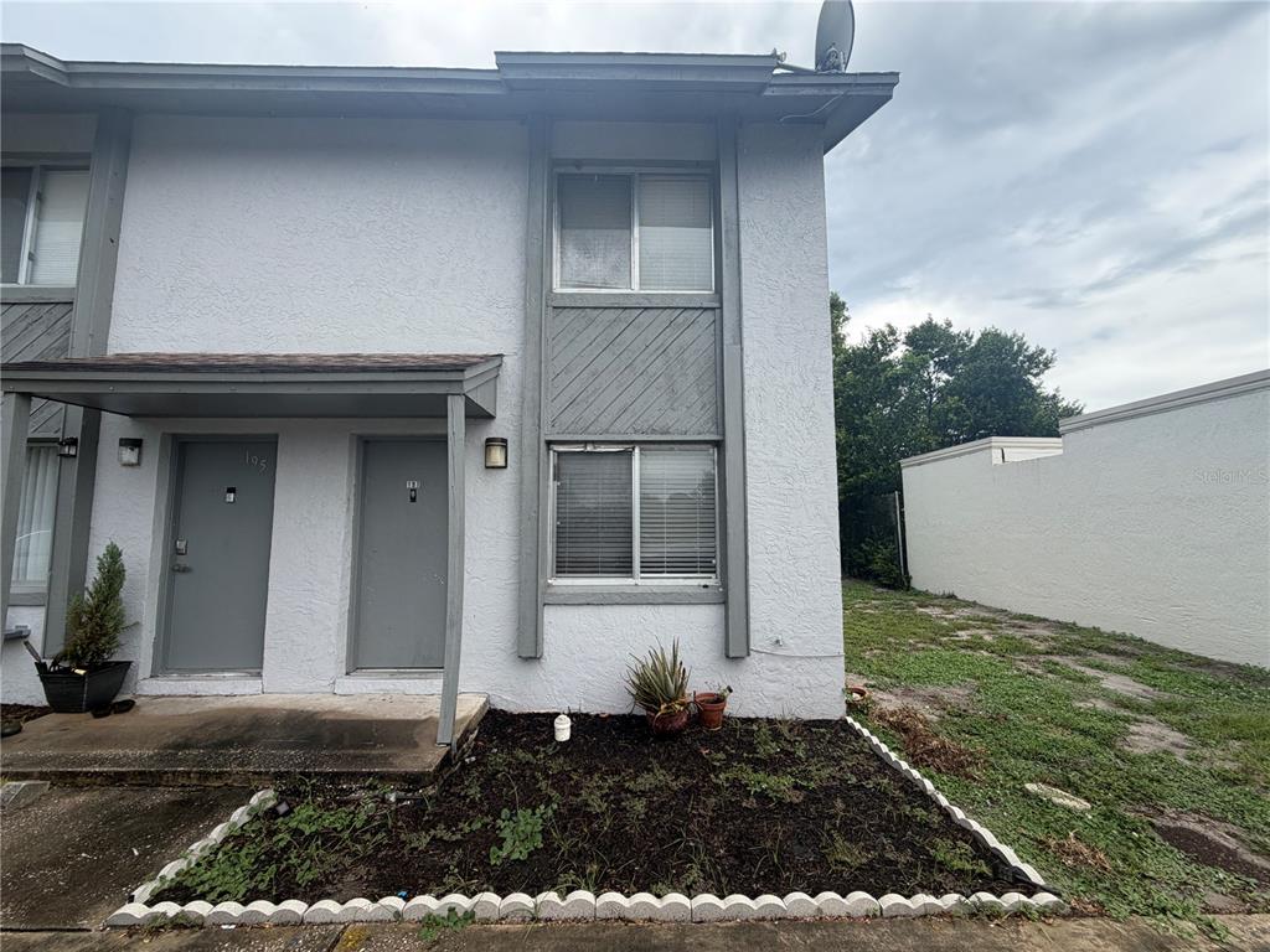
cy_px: 476
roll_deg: +0.5
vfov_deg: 85.7
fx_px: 514
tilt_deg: +5.3
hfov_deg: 102.1
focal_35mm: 14
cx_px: 635
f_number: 2.2
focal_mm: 2.22
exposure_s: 1/585
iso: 40
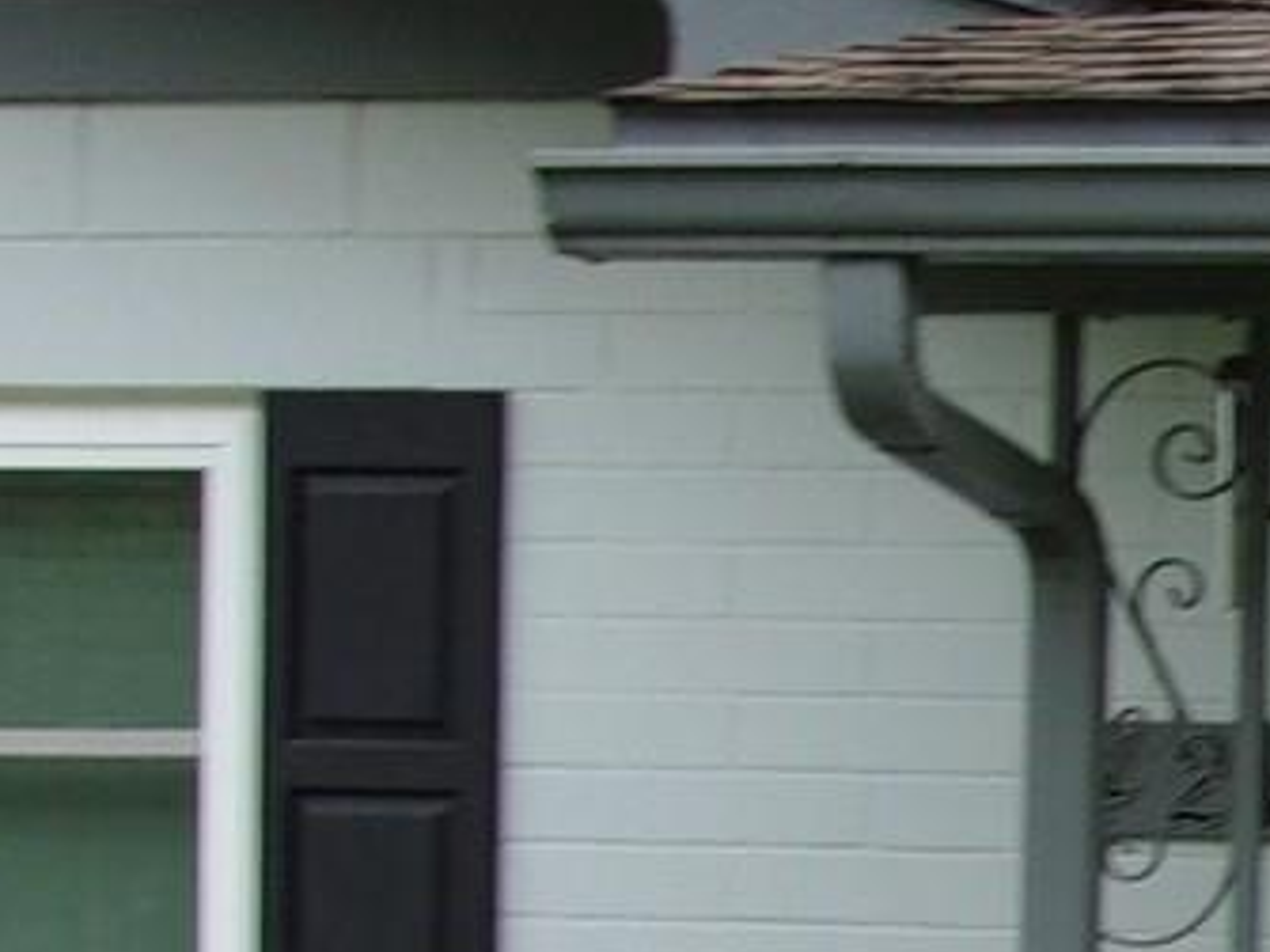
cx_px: 2294
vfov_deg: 11.1
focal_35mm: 129
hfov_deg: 13.7
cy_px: 1346
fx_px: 4731
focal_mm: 4.9
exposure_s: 1/110
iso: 80
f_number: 3
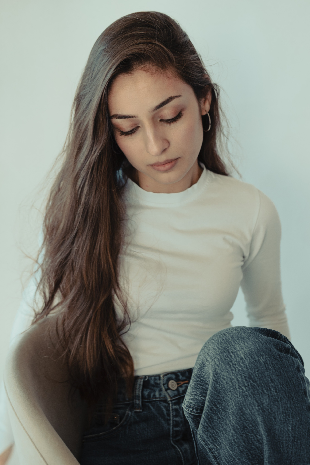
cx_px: 155
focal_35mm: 53
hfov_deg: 25.5
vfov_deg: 37.5
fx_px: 685
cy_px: 232
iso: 200
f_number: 2.8
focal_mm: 35
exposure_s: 1/180
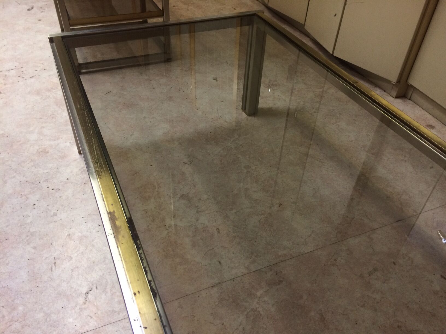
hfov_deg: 61.7
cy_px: 167
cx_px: 223
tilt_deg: -41.1
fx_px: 374
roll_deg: -2.6
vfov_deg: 48.2
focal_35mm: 29
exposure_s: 1/33
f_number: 2.2
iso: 64
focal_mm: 4.15
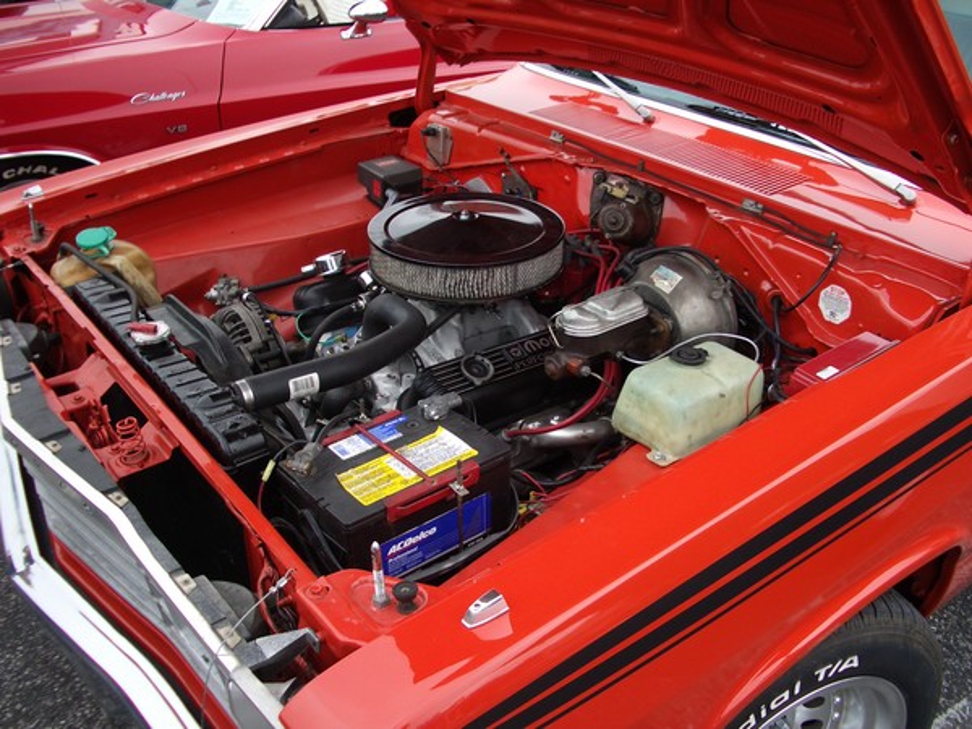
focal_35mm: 35
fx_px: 983
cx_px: 486
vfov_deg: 40.7
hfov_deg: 52.6
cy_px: 364
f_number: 2.6
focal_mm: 5.8
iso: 80
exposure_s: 1/250
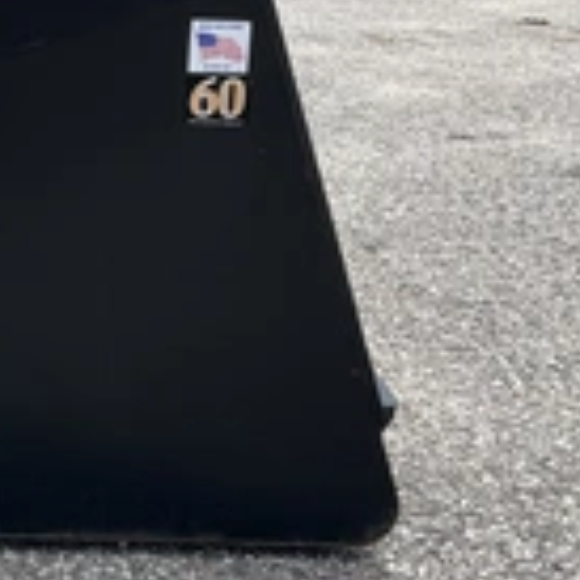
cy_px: 207
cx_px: 13
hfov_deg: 22.3
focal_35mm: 75
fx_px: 1422
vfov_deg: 23.0
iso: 25
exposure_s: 1/997
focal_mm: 3
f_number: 1.8
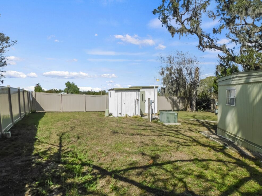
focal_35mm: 24
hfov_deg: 71.6
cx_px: 136
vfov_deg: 56.8
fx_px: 182
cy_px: 96
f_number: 6
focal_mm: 4
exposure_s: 1/500
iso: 125
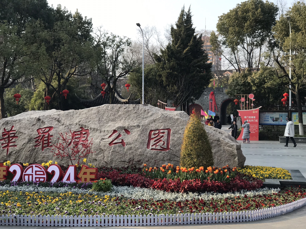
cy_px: 114
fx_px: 504
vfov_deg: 25.7
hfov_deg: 33.8
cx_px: 153
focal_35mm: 57
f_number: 2.8
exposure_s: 1/269
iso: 20
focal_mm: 6.6
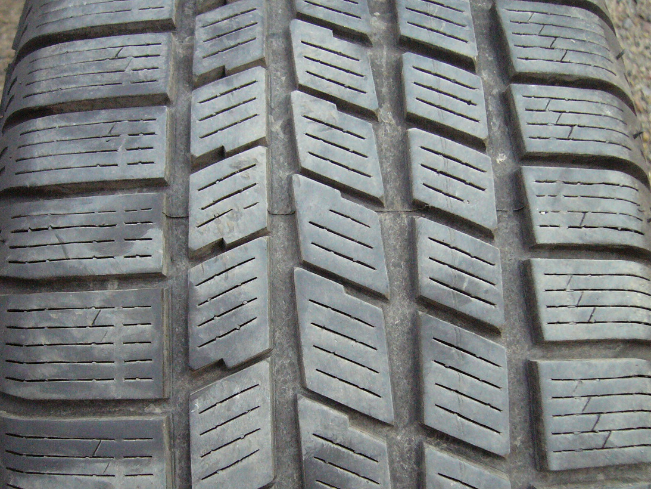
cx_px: 321
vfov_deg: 35.1
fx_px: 771
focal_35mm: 41
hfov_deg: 45.8
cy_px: 279
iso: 400
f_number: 2.8
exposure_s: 1/400
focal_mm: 5.8
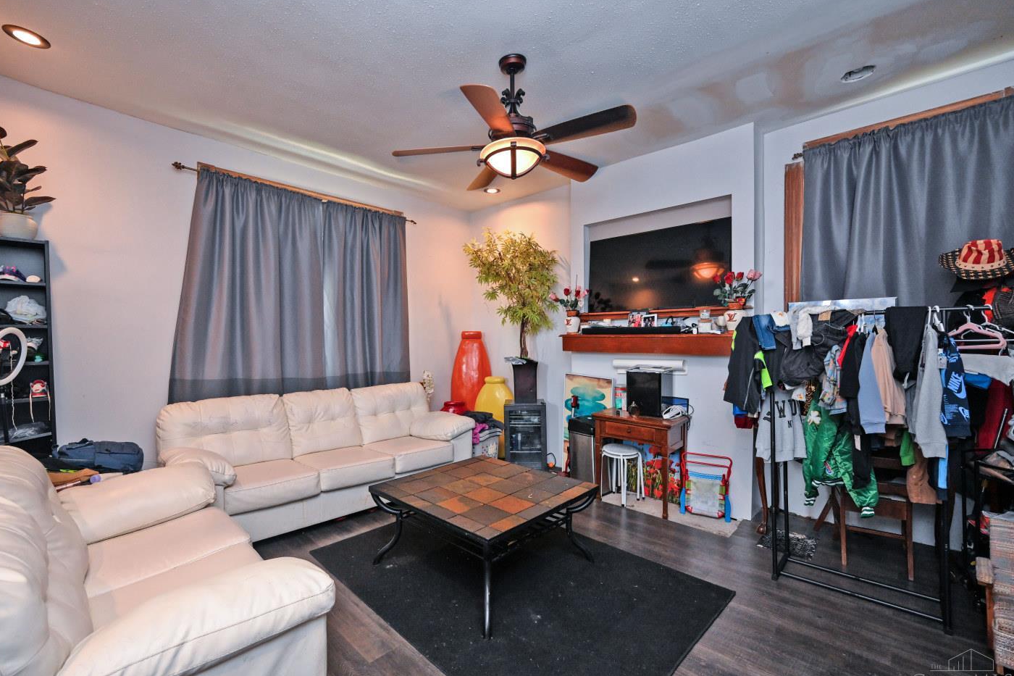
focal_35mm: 15
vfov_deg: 77.3
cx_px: 479
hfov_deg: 100.3
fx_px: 422
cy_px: 344
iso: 1800
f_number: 4
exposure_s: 1/60
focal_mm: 14
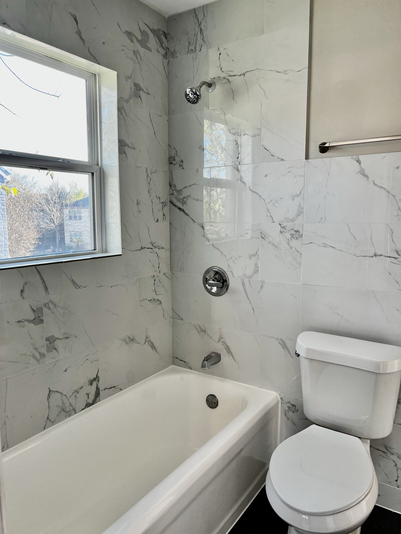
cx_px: 200
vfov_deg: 67.3
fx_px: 402
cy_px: 267
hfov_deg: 53.1
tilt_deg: -9.0
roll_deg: -0.4
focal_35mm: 26
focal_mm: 5.7
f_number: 1.5
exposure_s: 1/121
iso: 80
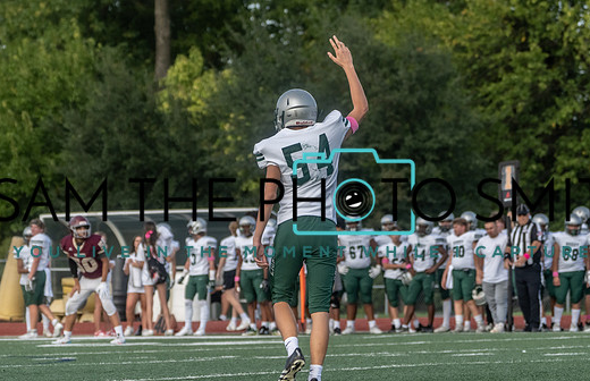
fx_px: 4594
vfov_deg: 4.8
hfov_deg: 7.3
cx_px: 309
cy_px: 217
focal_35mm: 283
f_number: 8
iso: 1250
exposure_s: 1/1250
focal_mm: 235
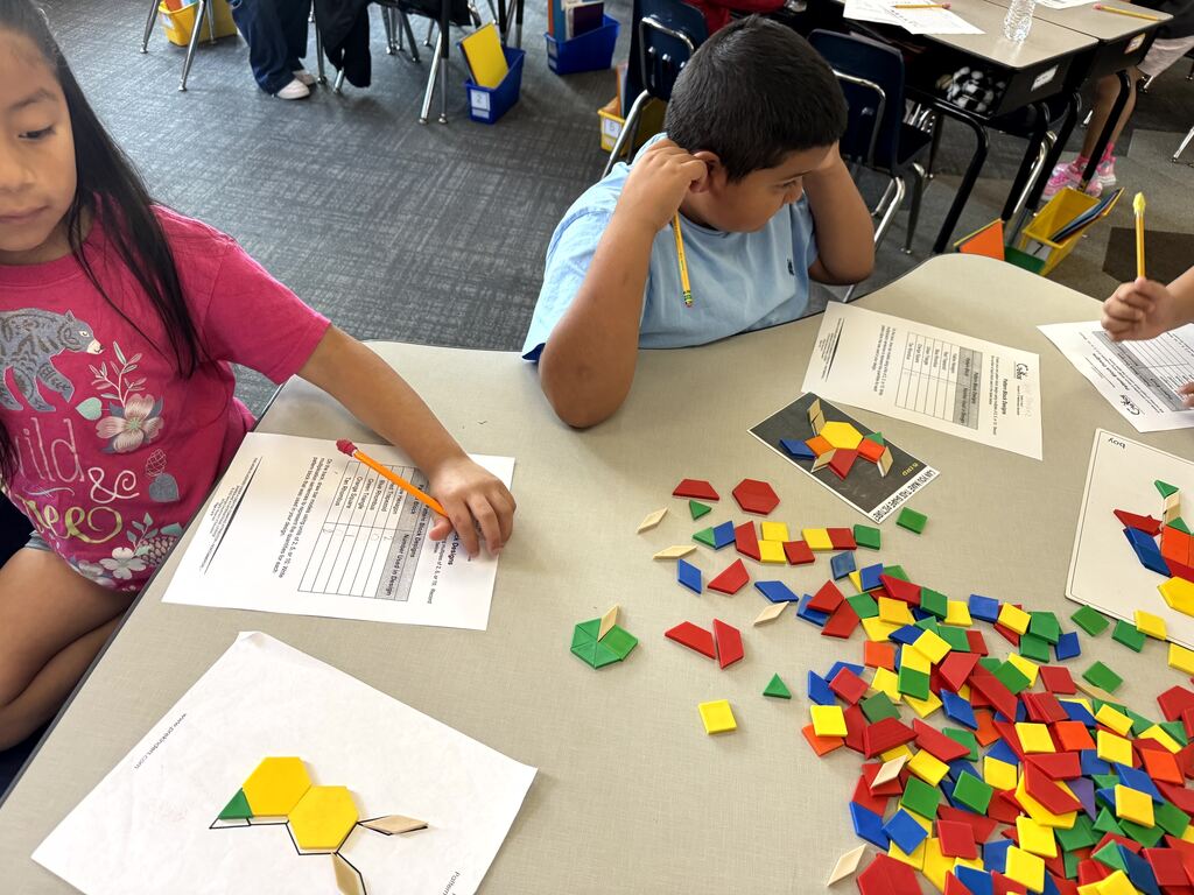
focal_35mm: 24
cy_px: 448
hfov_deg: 71.6
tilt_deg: -44.2
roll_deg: -6.4
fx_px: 828
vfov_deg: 56.8
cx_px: 597
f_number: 1.78
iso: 200
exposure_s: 1/60
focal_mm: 6.76
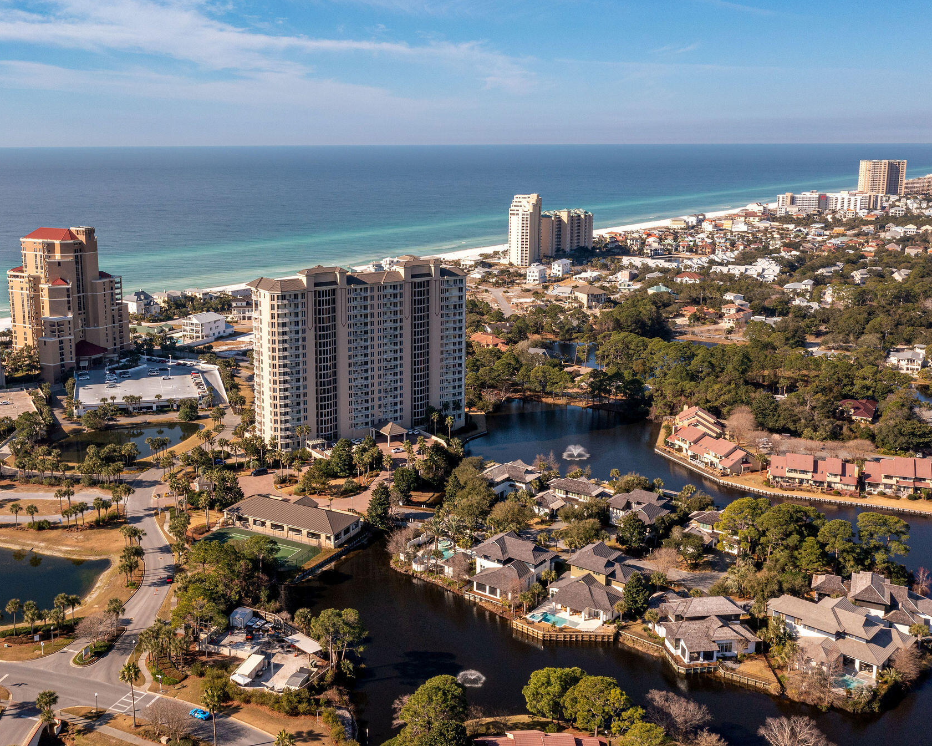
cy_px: 368
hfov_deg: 55.4
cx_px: 391
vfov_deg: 45.8
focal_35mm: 32
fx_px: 883
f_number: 6.3
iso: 100
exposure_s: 1/500
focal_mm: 10.26
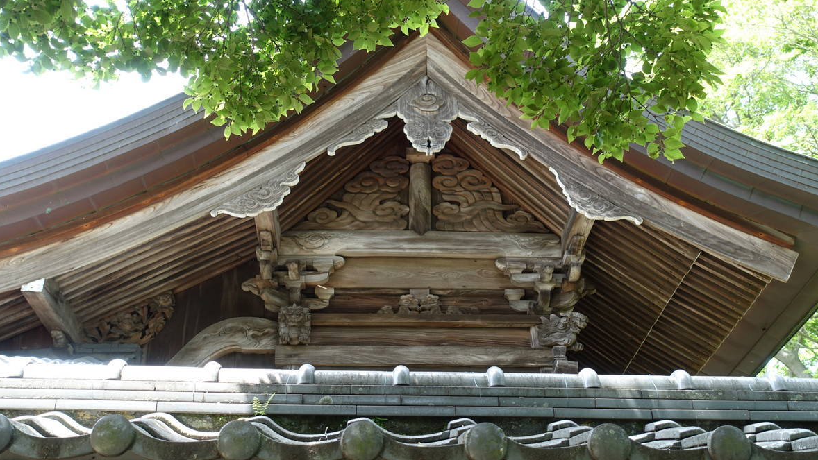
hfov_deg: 42.9
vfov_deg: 24.9
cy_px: 205
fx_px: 1041
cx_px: 403
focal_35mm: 48
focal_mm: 16.62
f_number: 3.2
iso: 200
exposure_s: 1/125
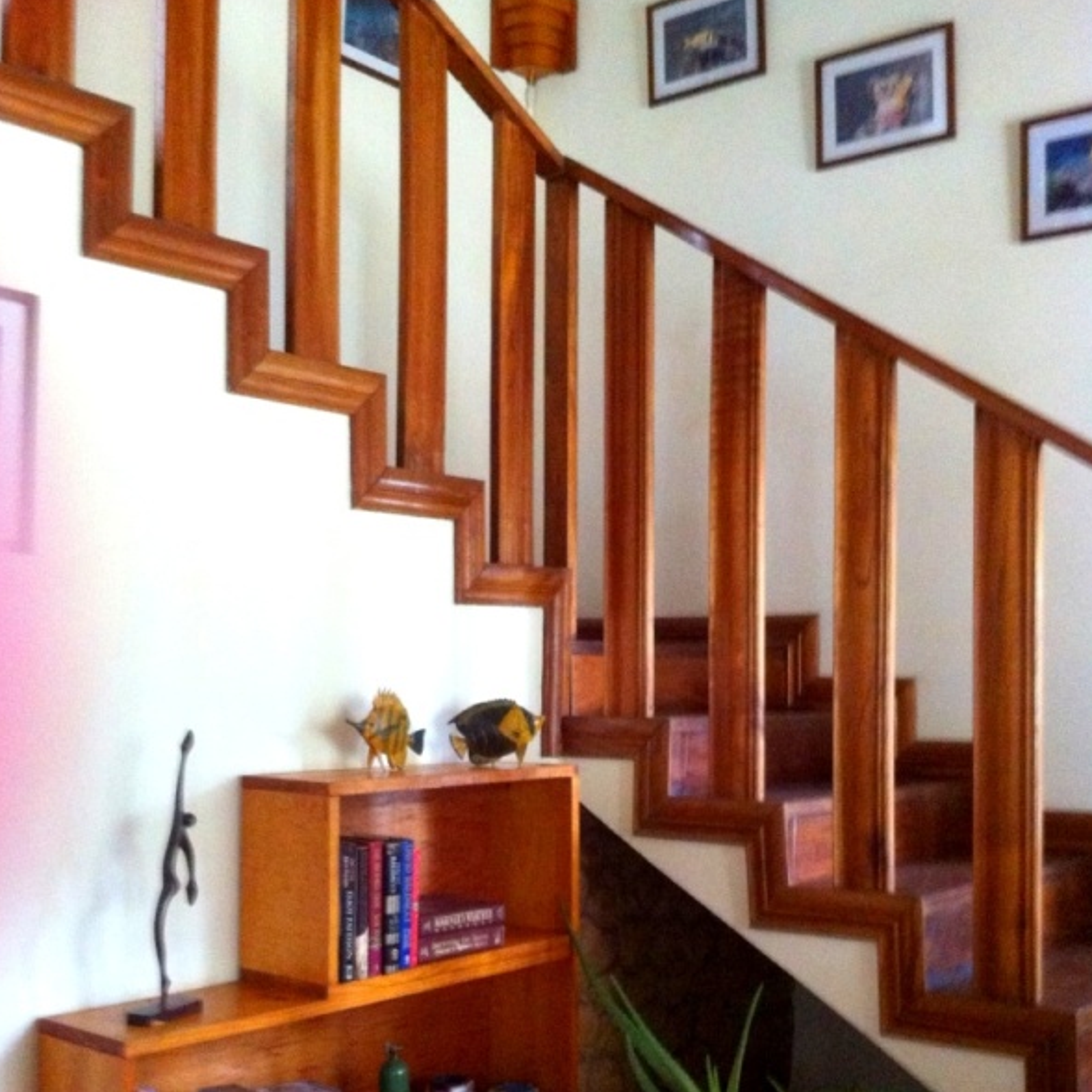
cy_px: 677
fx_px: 1499
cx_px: 545
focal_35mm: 42
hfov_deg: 40.0
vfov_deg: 39.8
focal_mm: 3.85
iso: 640
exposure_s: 1/15
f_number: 2.8
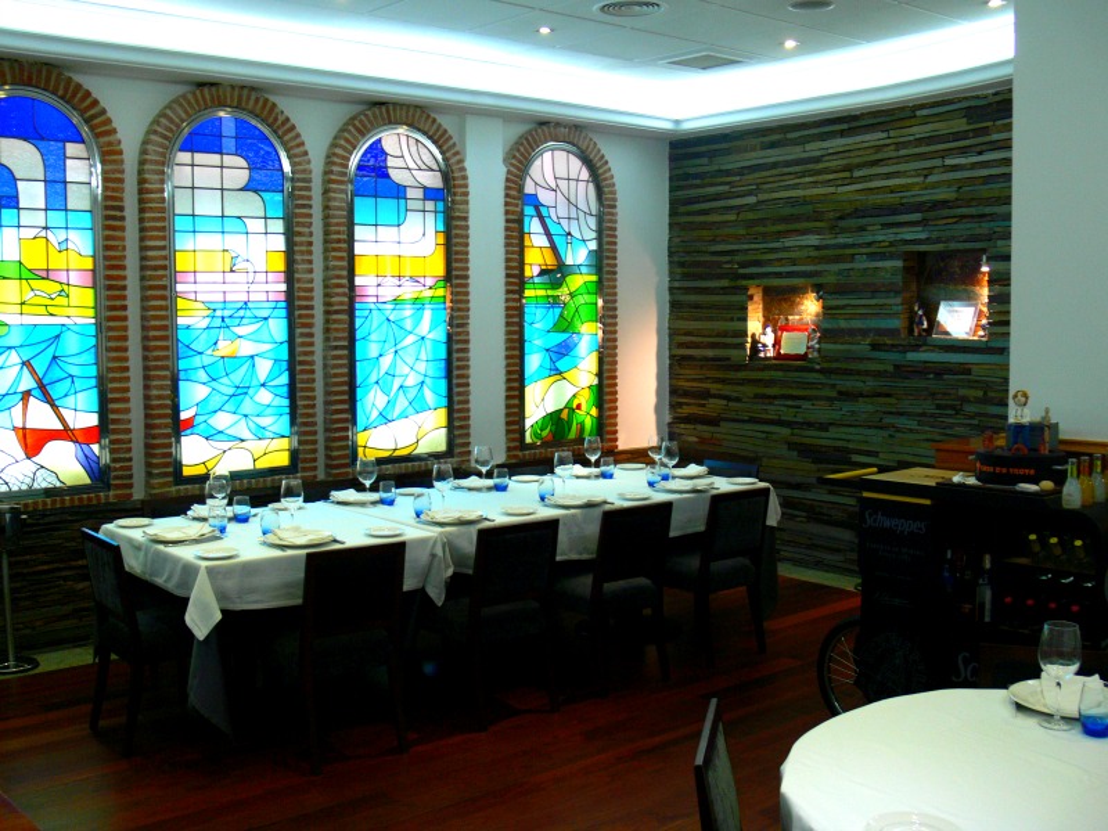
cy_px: 416
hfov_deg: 50.1
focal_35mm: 37
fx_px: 1184
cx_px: 554
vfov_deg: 38.7
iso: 125
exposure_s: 1/30
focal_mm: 7.8
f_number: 2.8
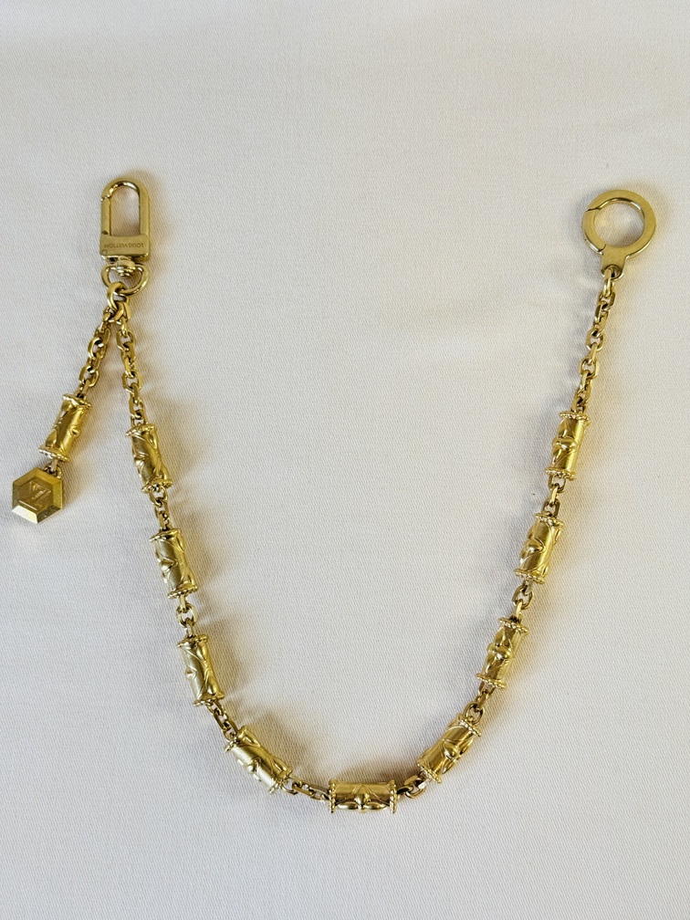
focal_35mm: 48
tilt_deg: -80.1
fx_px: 1276
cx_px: 345
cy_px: 460
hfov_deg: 30.3
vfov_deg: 39.7
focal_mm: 6.76
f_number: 1.78
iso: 100
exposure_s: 1/134
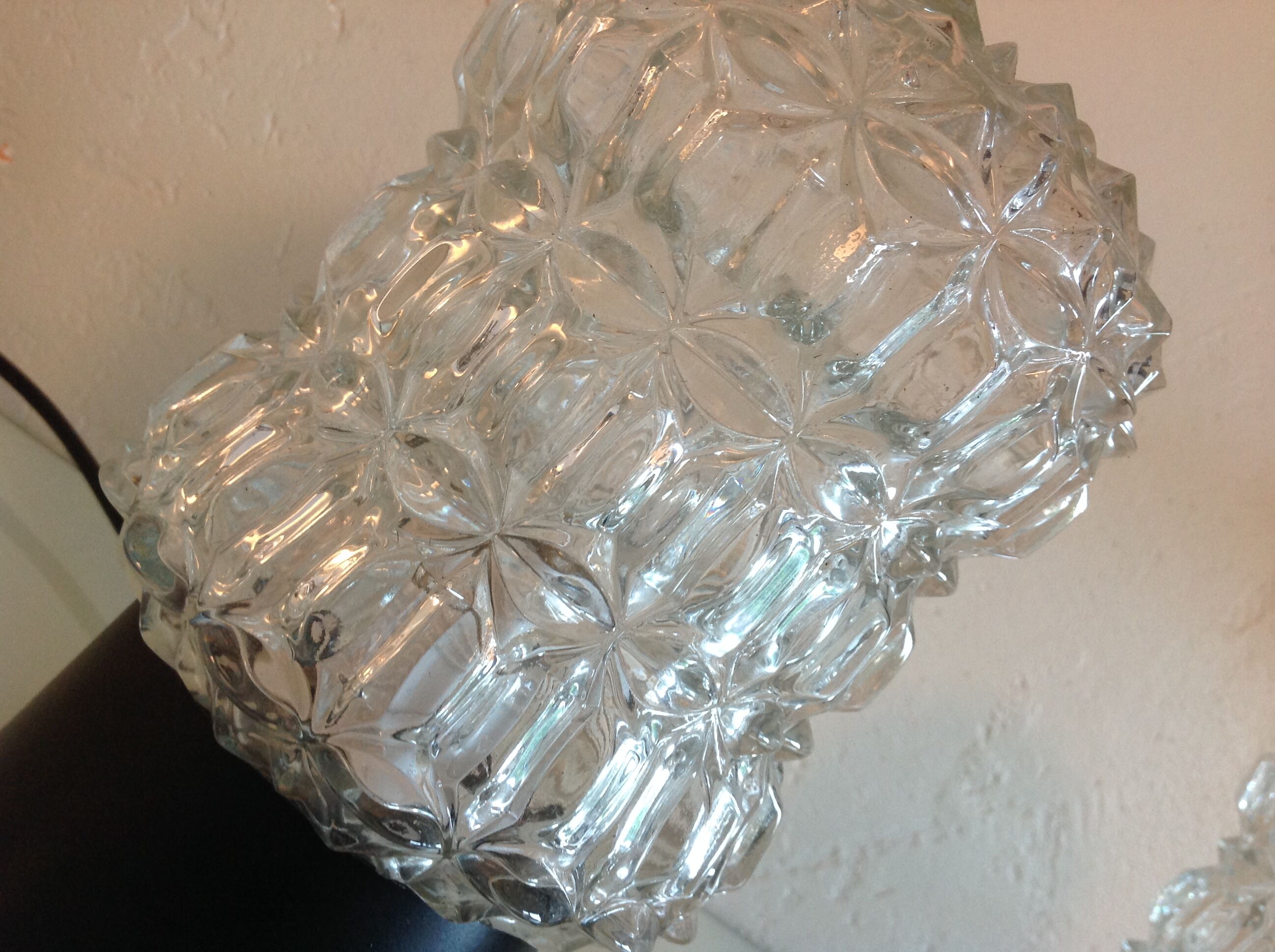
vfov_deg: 40.6
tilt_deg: -2.5
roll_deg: -41.3
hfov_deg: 52.7
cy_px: 476
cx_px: 638
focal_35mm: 35
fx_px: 1287
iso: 100
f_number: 2.4
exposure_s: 1/15
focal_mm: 4.28
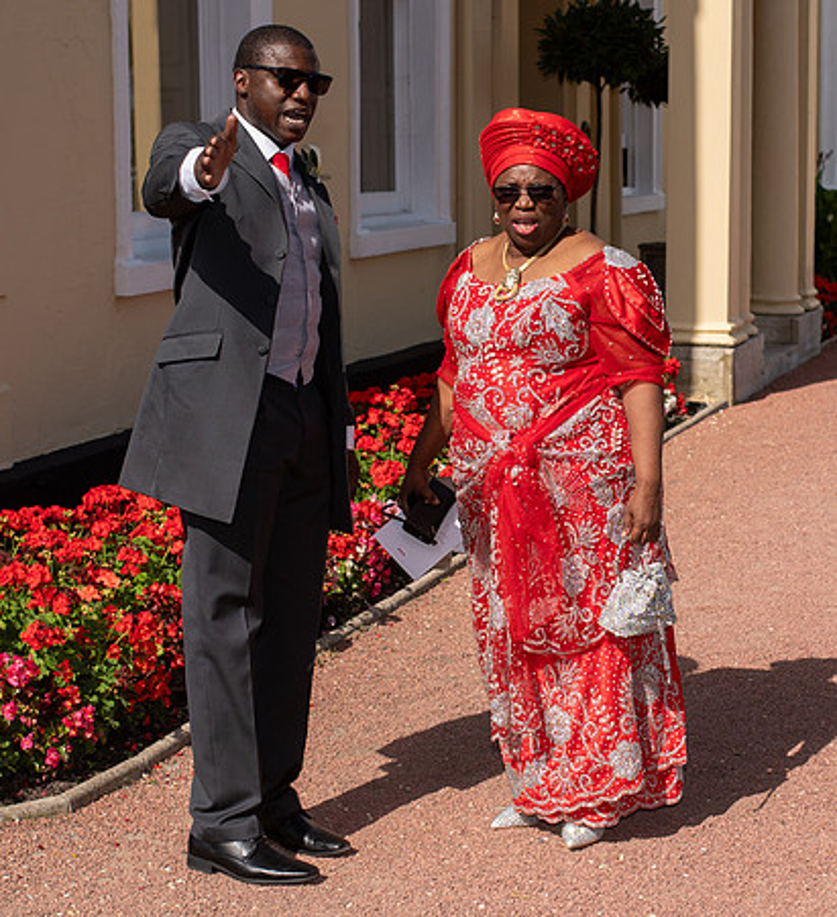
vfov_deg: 23.2
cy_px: 407
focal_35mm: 78
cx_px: 576
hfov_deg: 21.1
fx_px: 2233
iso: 100
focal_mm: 35
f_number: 4
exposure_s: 1/1250
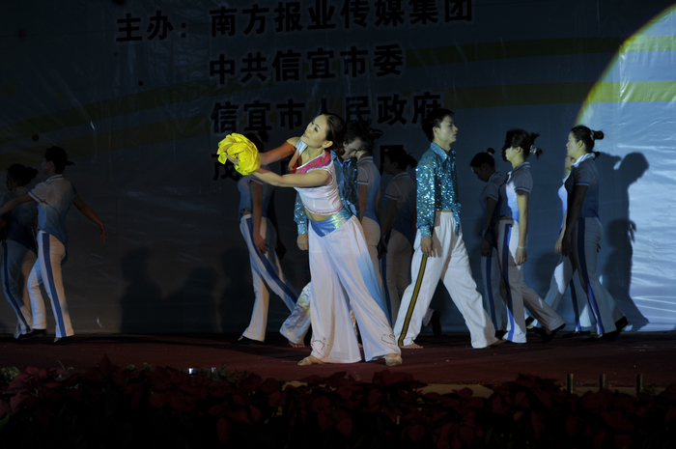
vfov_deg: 13.0
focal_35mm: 105
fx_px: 1969
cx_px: 338
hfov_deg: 19.5
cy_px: 224
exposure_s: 1/100
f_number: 5.6
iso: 640
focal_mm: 105
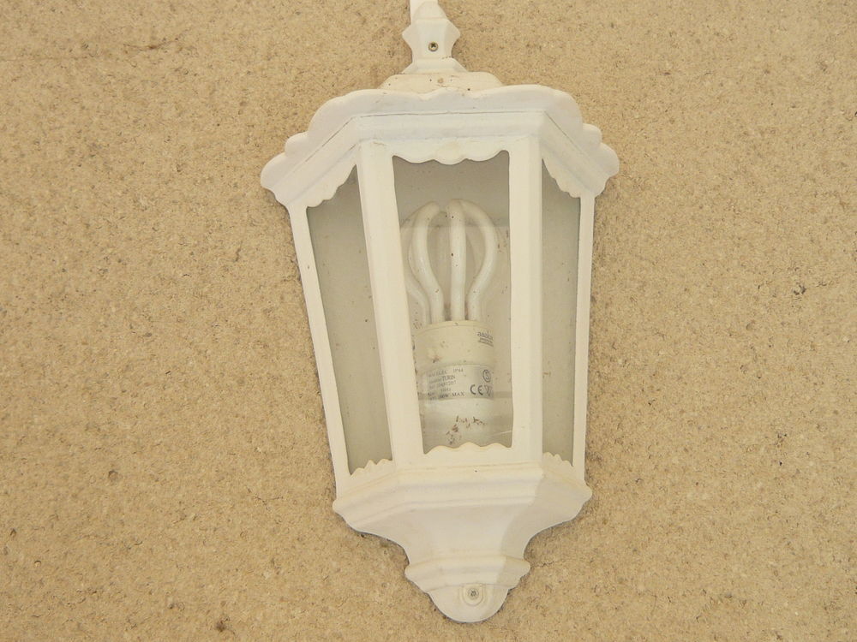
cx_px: 428
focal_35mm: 45
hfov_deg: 42.1
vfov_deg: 32.2
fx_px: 1114
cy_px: 321
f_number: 2.9
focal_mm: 4.9
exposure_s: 1/60
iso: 100
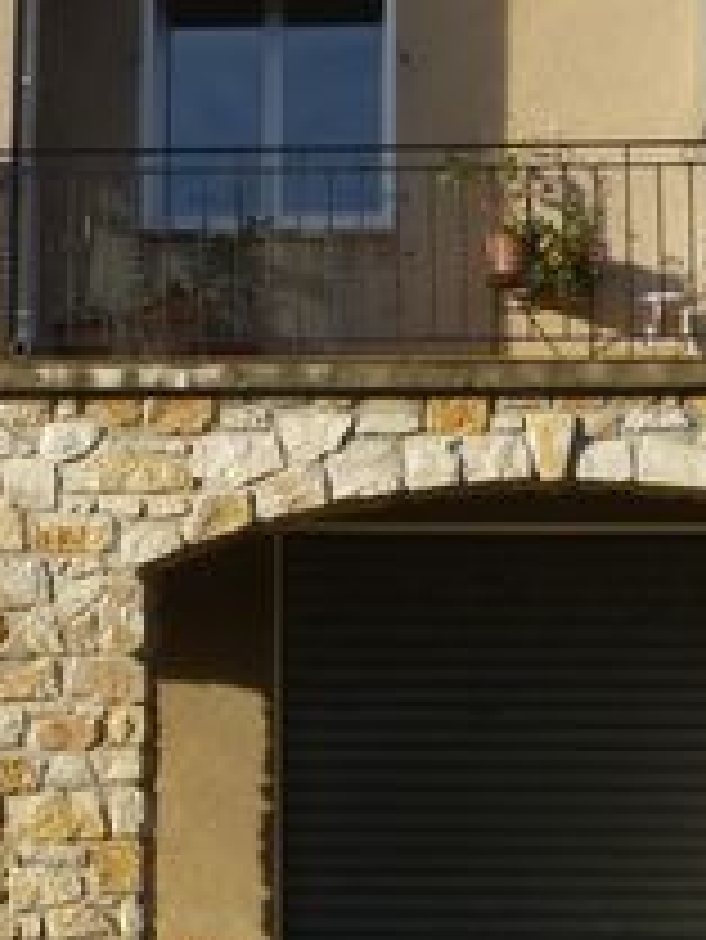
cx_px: 234
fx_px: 2336
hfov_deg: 17.1
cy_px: 328
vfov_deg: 22.7
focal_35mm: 86
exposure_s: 1/640
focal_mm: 5.4
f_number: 4
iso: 100
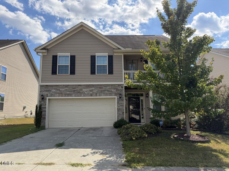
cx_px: 114
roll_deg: +0.6
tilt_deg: +10.9
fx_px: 159
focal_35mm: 24
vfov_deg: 56.8
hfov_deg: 71.6
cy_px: 86
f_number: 1.78
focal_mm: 6.76
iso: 100
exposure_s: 1/4975
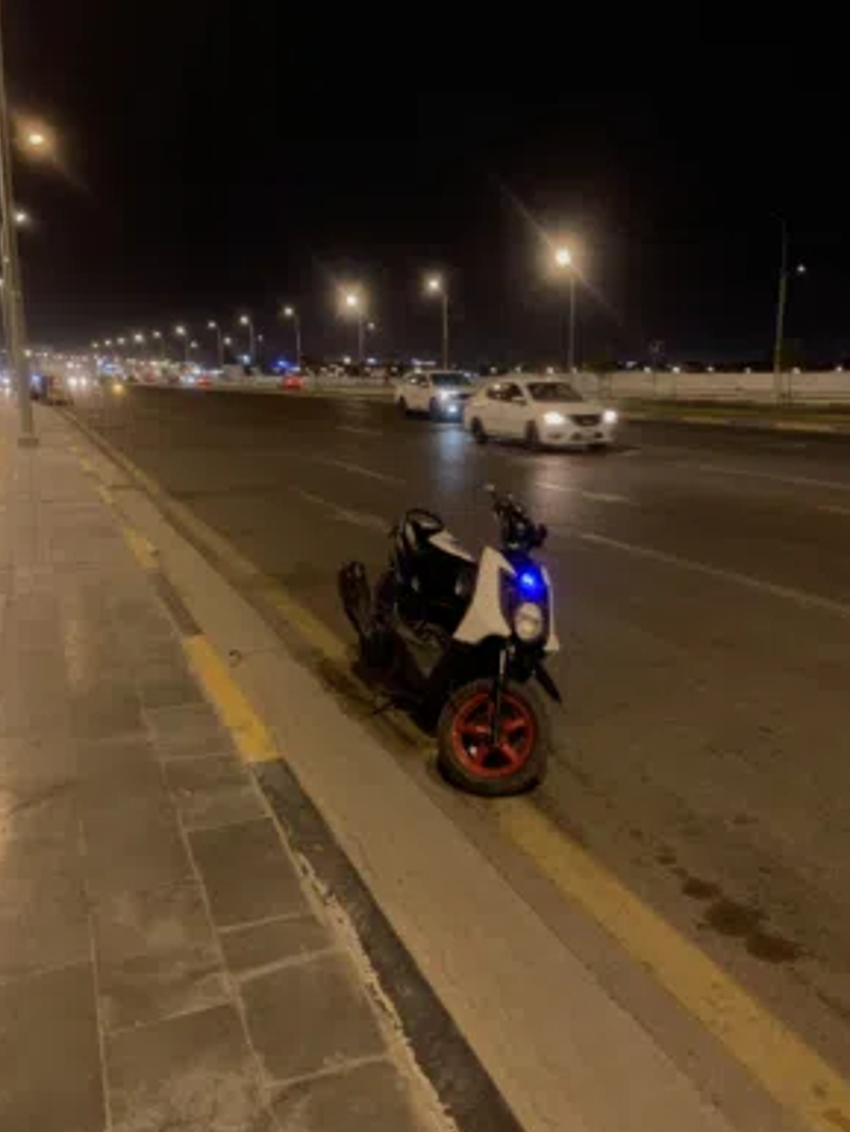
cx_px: 435
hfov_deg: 51.4
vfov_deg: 65.3
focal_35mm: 27
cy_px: 585
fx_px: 883
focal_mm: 4.25
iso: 400
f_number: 1.8
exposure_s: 1/44
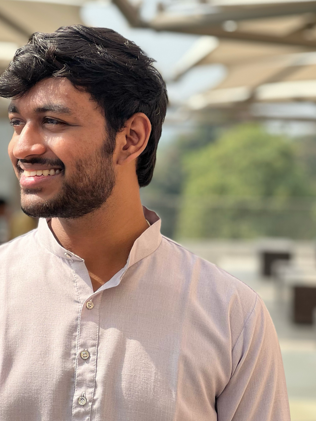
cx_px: 97
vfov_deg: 16.8
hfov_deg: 12.6
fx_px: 1423
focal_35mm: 117
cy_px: 183
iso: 25
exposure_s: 1/242
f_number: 2.8
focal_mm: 9
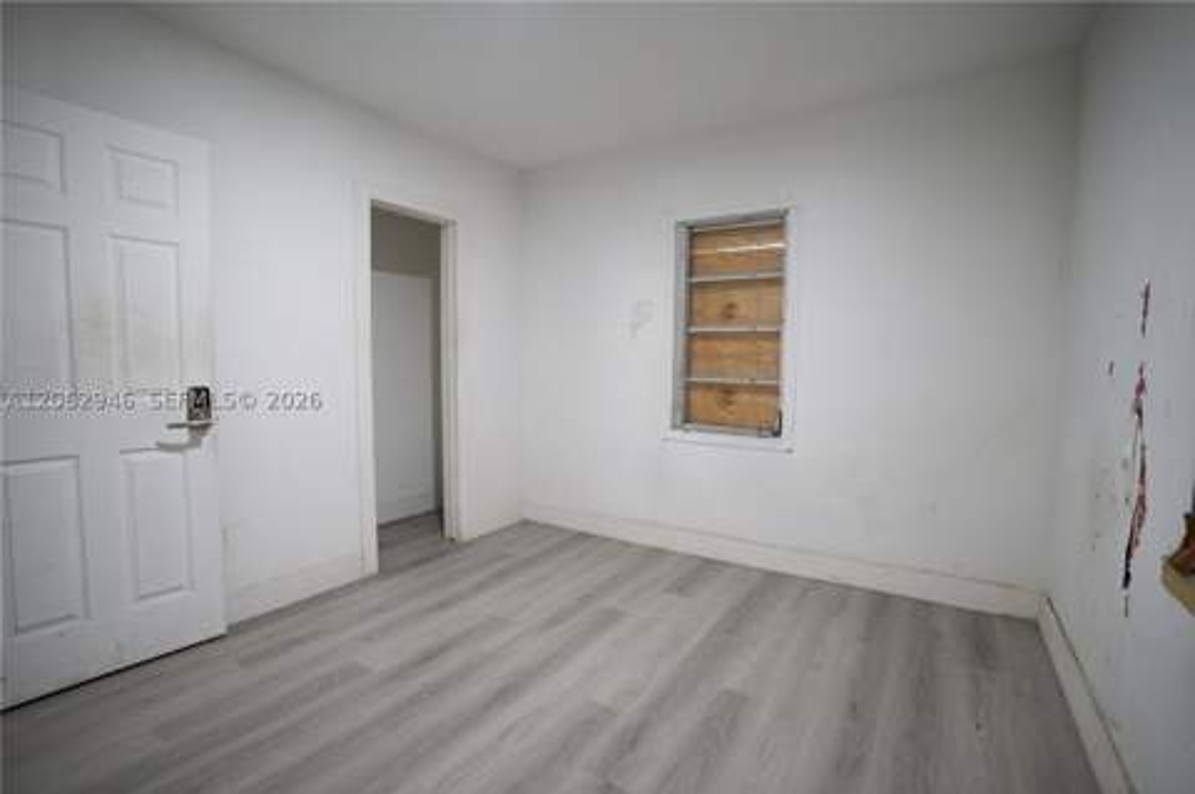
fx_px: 531
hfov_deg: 96.8
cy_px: 397
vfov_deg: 73.6
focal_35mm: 16
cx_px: 598
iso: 1600
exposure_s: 1/100
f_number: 2.8
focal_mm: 16
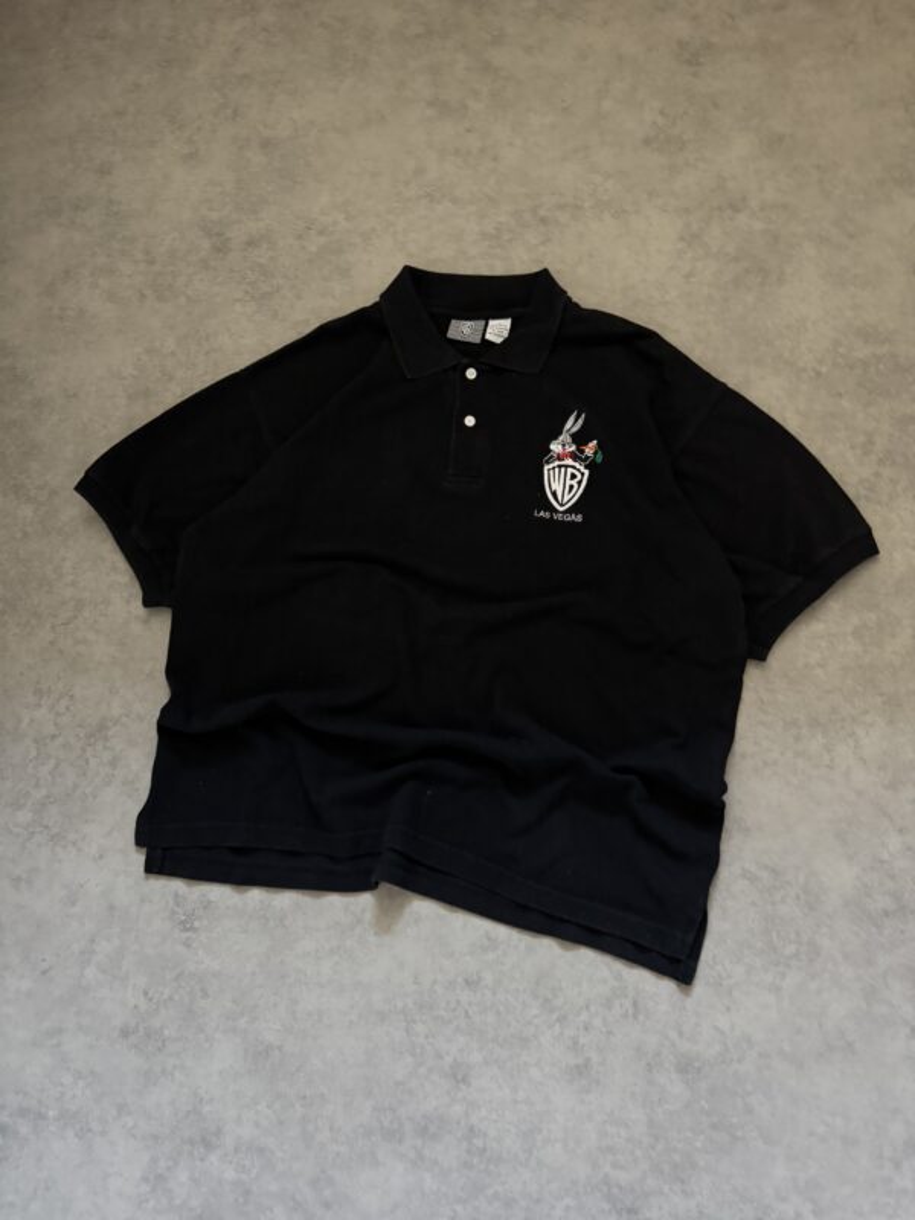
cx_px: 458
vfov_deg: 71.6
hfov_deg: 56.8
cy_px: 610
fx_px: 846
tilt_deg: -75.2
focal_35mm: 24
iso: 1250
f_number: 1.78
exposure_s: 1/30
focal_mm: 6.76
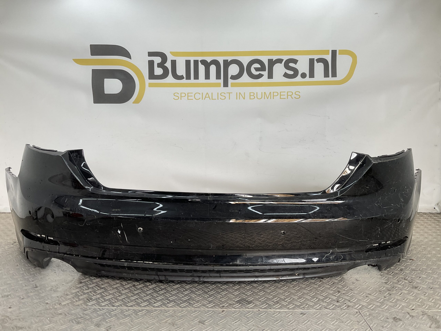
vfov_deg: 48.2
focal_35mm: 29
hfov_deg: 61.7
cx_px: 220
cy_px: 166
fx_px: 369
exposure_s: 1/192
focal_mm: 3
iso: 16
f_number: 1.8
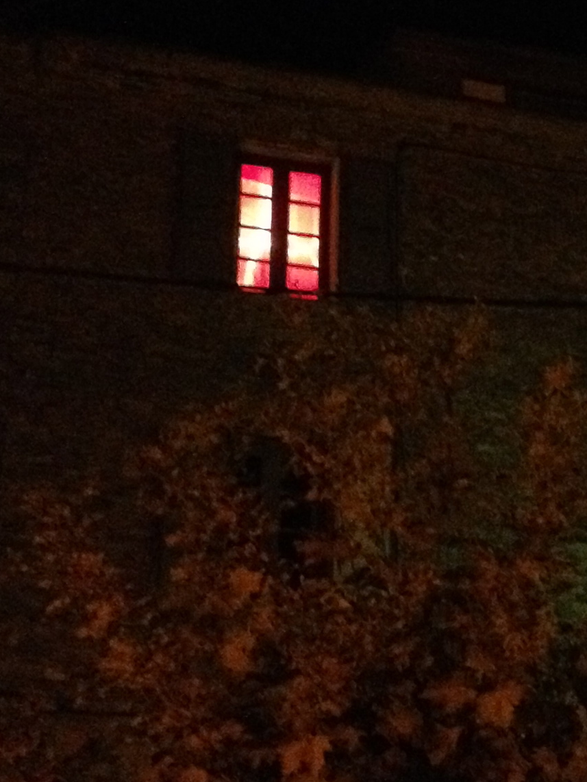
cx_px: 614
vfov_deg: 19.6
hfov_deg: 14.5
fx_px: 2260
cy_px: 249
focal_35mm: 100
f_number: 2.4
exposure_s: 1/15
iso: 800
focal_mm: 4.28
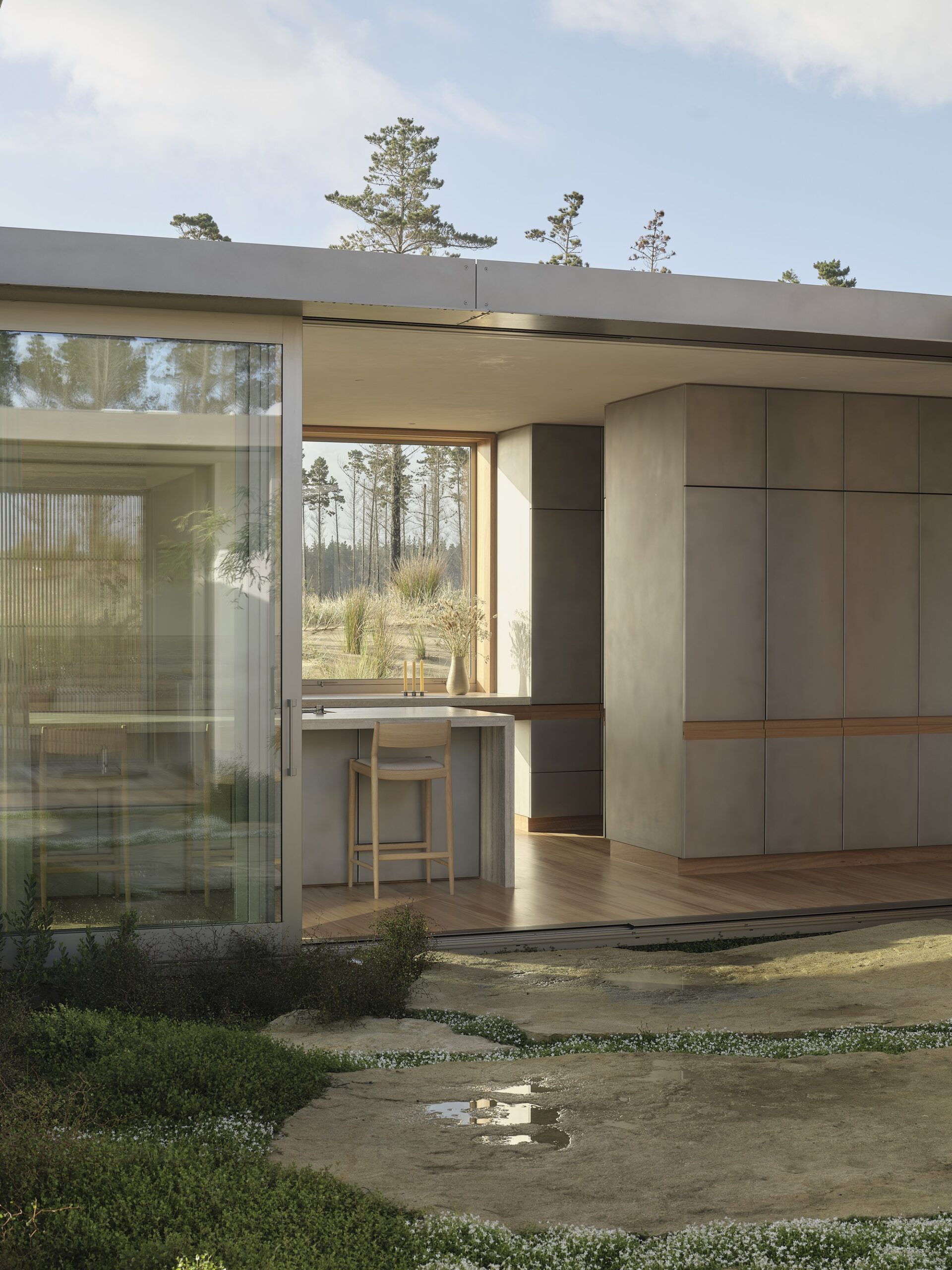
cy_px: 635
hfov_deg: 29.1
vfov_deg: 38.2
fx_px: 1833
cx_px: 476
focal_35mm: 50
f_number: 14
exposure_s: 1/20
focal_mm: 63.7
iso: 200
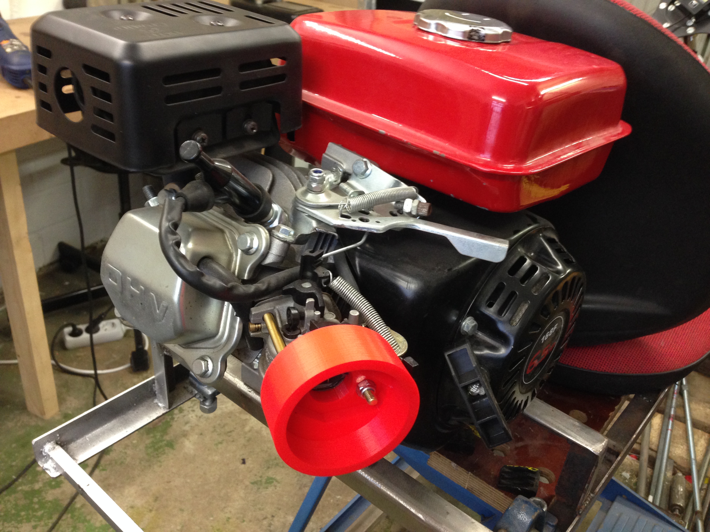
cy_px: 266
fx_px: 677
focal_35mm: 33
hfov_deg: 55.4
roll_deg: -7.5
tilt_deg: -30.9
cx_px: 355
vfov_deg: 42.9
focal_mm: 4.12
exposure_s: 1/20
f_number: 2.4
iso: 200
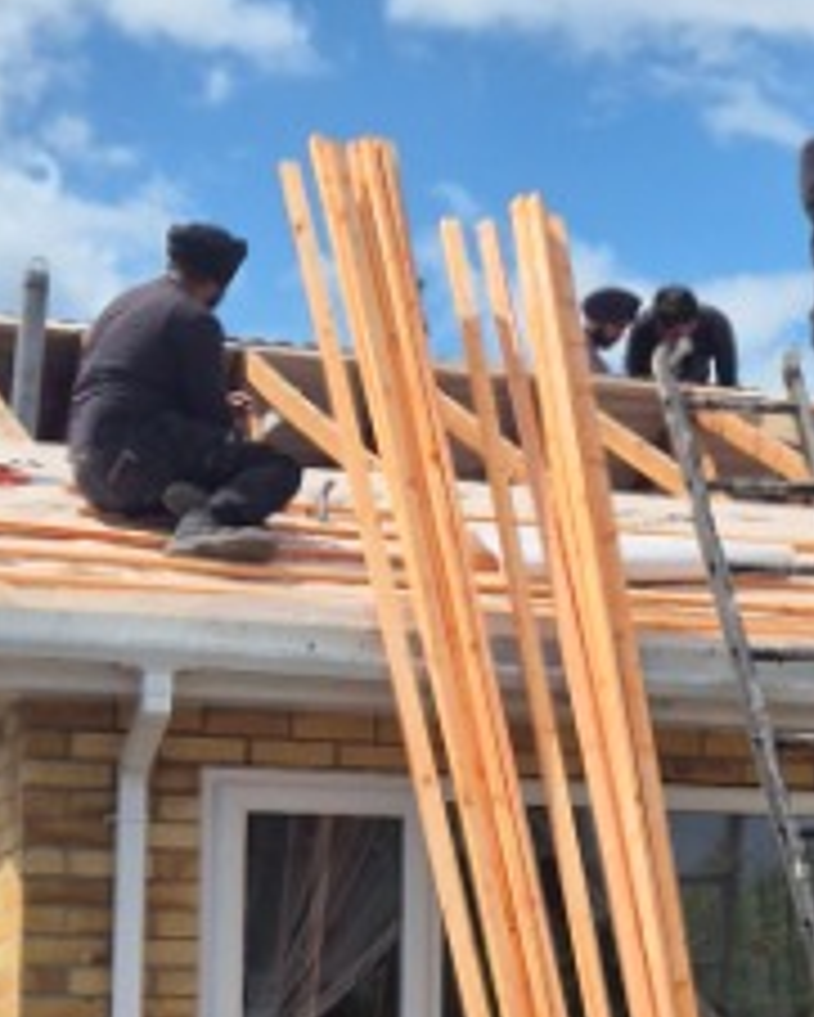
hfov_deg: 12.6
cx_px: 1048
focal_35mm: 119
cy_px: 801
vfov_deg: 16.0
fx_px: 3581
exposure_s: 1/2512
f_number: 1.8
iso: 25
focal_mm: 5.4
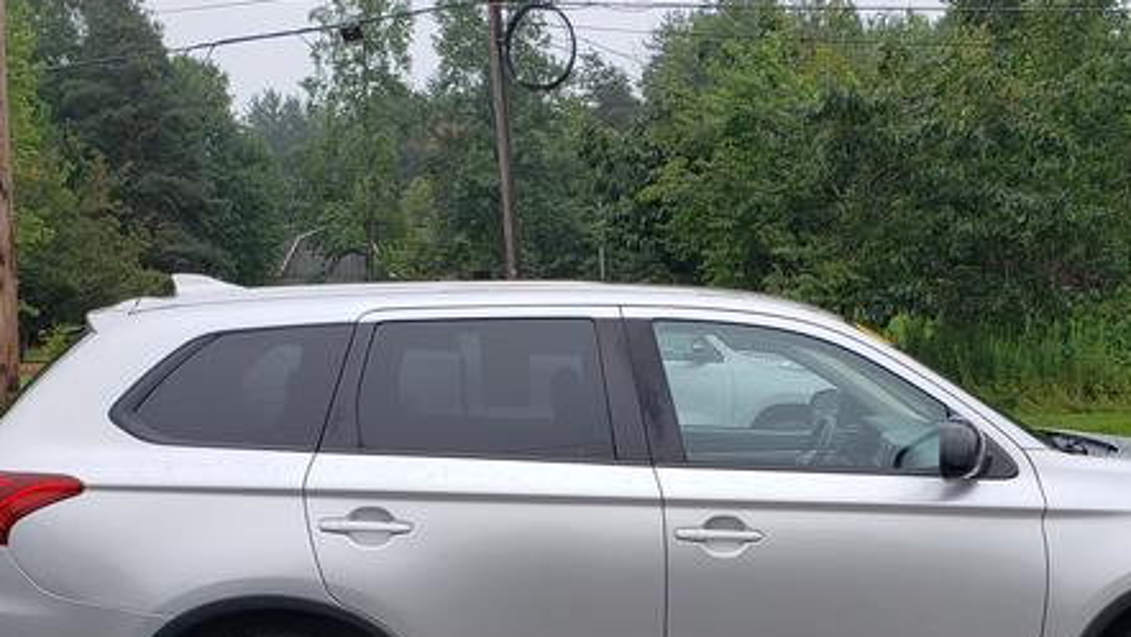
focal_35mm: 41
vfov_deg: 28.2
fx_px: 1230
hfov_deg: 49.0
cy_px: 547
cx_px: 693
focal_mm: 4.3
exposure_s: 1/301
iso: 50
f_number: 2.4
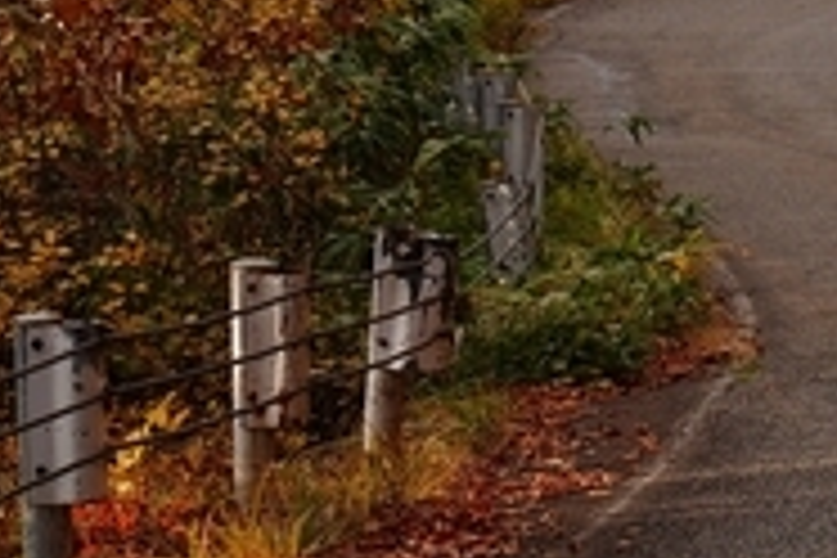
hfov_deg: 4.5
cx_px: 1719
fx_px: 10485
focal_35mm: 451
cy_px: -209
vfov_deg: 3.0
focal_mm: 105
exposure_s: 1/160
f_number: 8
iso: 125
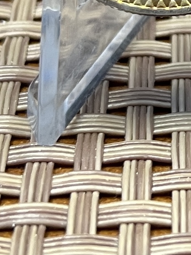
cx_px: 161
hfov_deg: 11.7
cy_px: -69
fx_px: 927
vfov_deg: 15.0
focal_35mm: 126
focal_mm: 5.1
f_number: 1.6
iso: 160
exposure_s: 1/60
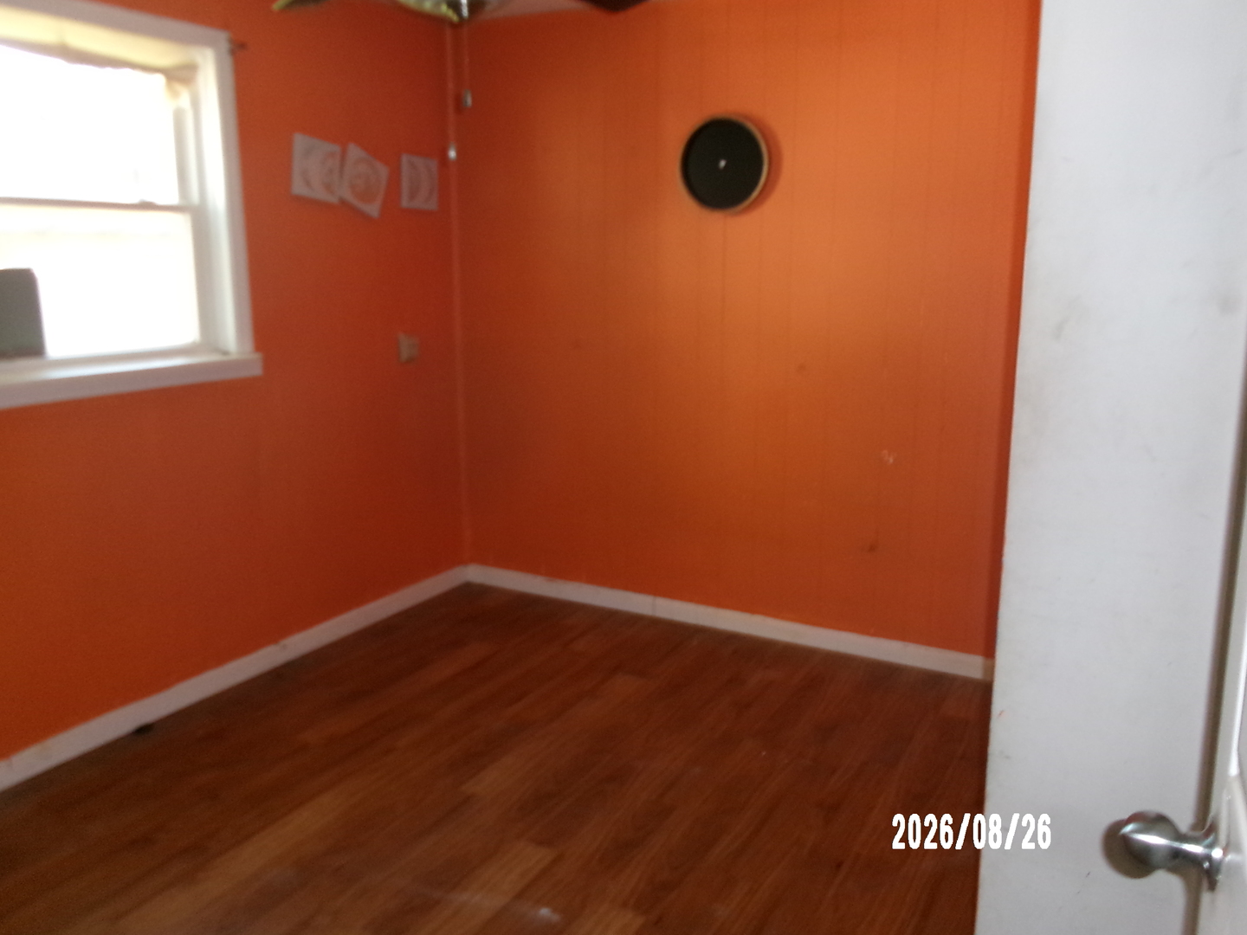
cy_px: 468
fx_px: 1009
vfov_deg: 49.7
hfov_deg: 63.4
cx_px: 624
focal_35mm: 28
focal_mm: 5.1
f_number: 3.9
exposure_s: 1/34
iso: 320
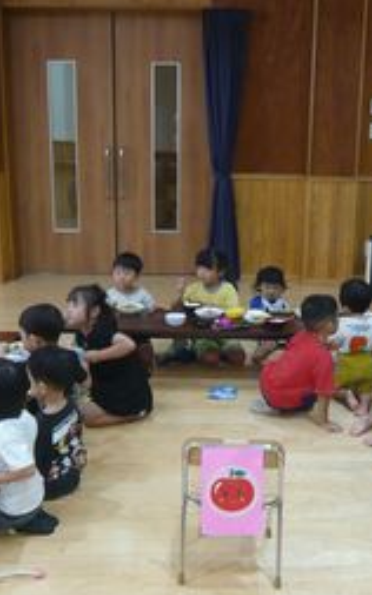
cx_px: 238
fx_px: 763
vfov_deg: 42.5
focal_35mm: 47
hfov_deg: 27.3
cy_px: 346
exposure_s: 1/30
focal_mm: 4.6
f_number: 2.8
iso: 200
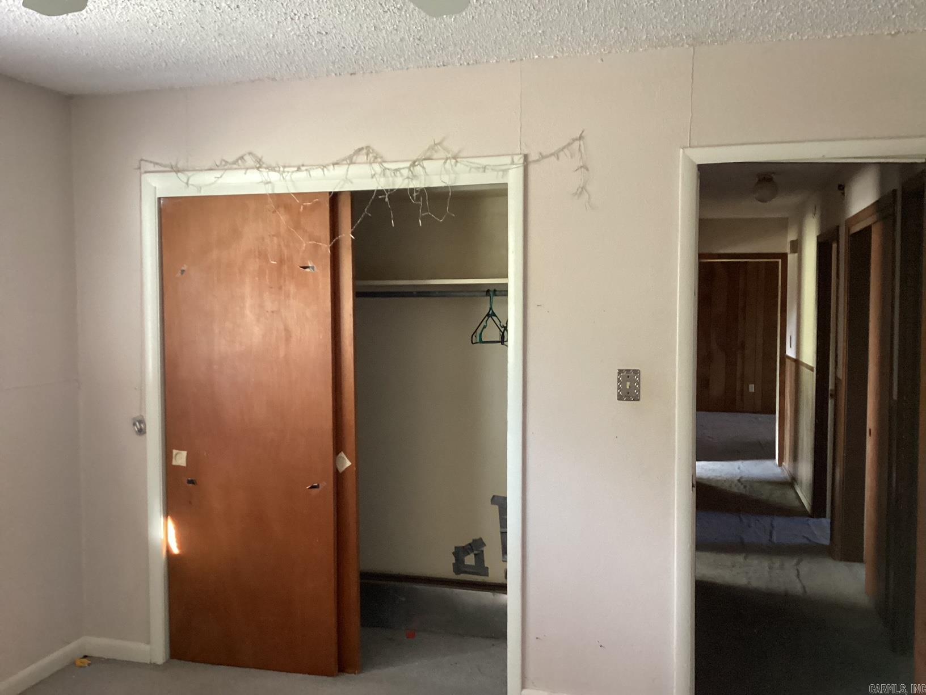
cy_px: 348
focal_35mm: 31
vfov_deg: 45.4
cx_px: 463
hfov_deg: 58.4
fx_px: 829
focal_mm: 3.3
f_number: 2.4
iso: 400
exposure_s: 1/40
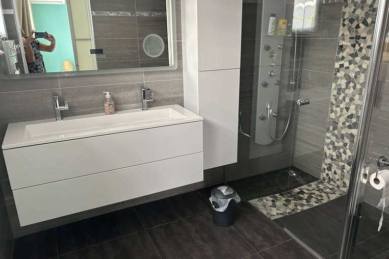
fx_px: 302
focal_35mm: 28
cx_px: 201
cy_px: 133
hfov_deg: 65.5
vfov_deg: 46.4
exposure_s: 1/60
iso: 320
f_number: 1.5
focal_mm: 5.7
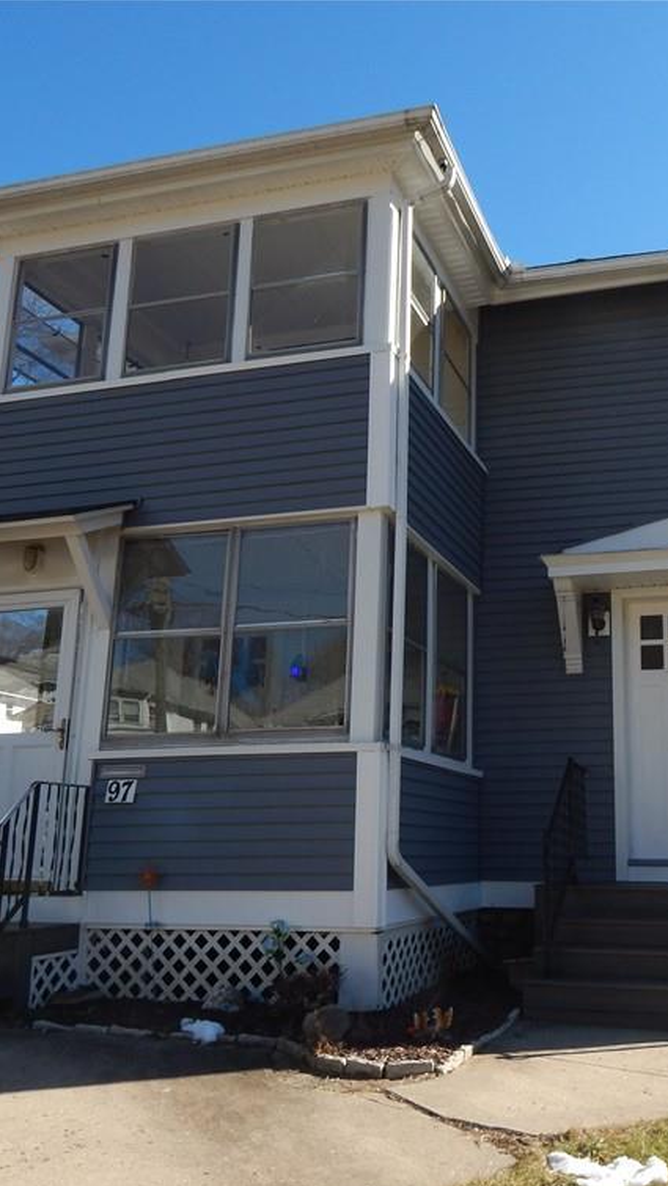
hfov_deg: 34.0
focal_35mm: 34
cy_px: 602
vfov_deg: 58.0
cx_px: 490
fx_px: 1070
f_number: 3
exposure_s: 1/800
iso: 125
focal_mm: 4
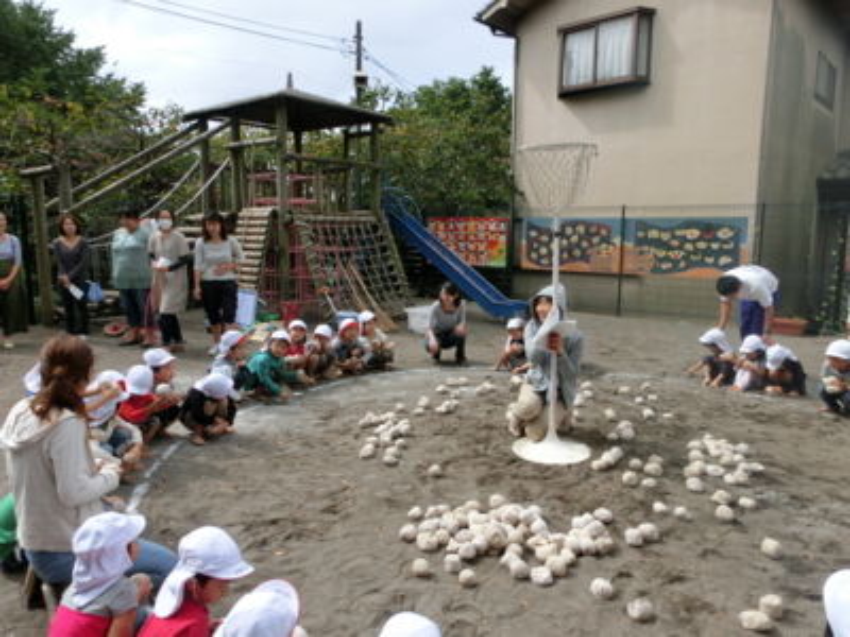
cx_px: 425
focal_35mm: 24
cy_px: 318
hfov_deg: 71.6
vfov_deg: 56.8
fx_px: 589
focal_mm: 4.24
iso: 80
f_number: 7.9
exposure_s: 1/160
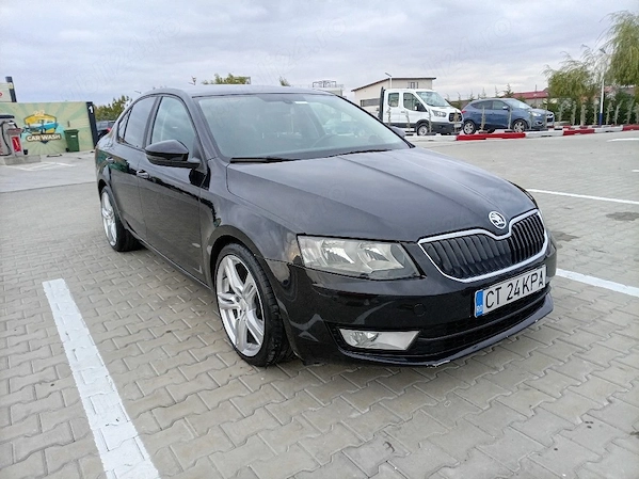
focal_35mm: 25
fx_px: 461
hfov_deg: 69.4
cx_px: 320
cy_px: 240
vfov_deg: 54.9
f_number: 1.8
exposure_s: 1/50.3
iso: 105
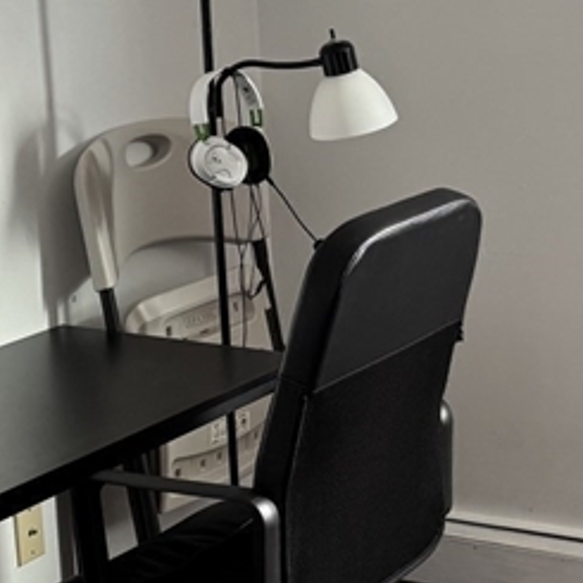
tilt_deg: -18.0
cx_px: 488
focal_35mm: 96
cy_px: 428
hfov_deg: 17.9
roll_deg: +0.6
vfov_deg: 18.0
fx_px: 1829
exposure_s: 1/60
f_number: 1.6
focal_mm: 5.96
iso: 160
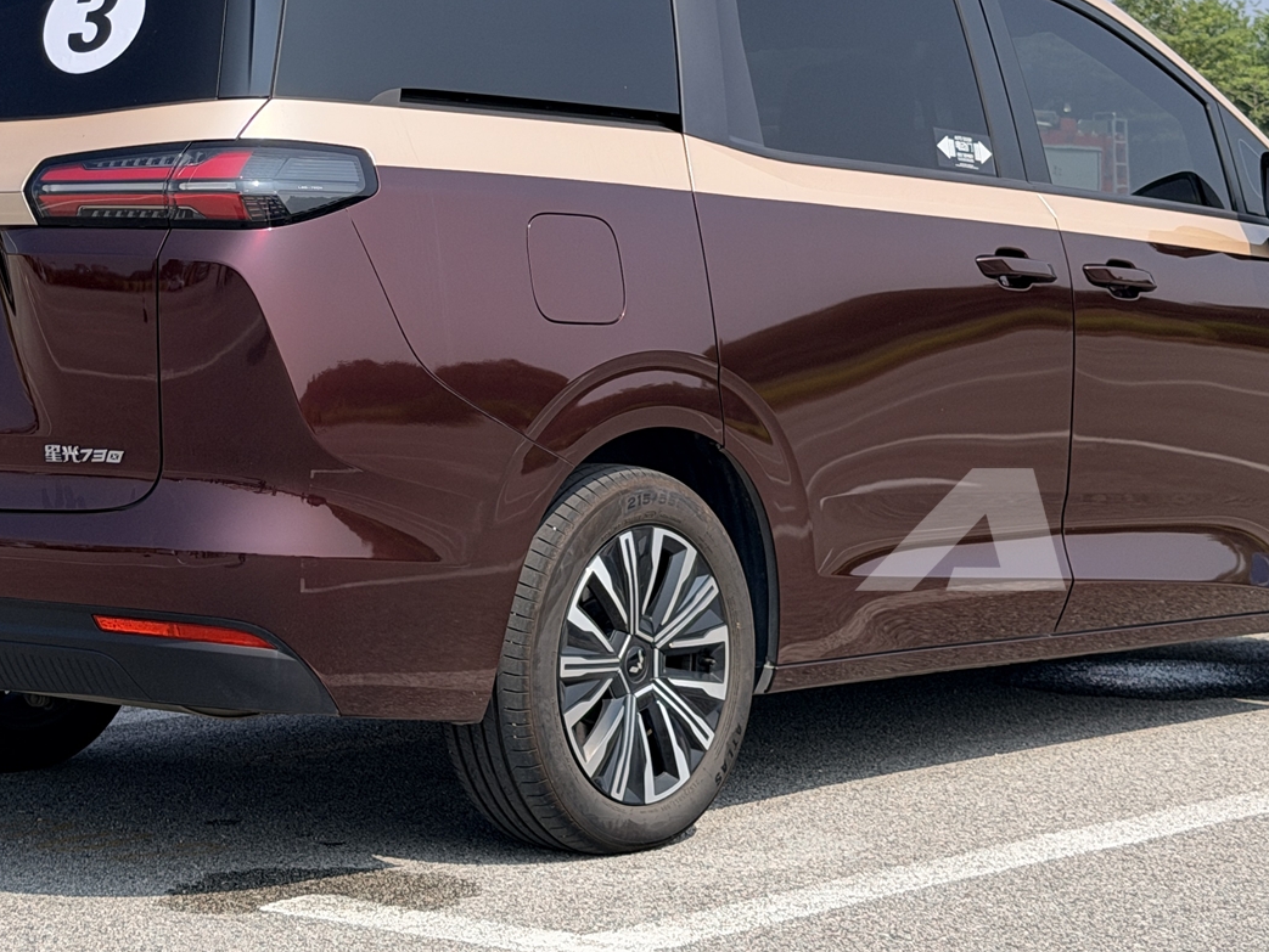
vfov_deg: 15.9
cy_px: 131
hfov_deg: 21.3
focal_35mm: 92
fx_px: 3374
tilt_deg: +2.4
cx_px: 473
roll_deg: +0.5
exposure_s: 1/3891
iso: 64
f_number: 1.78
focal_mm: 6.76
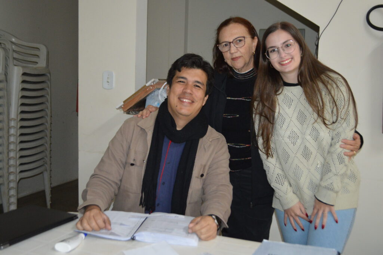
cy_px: 128
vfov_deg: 31.8
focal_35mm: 42
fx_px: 446
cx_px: 192
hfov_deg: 46.4
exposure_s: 1/60
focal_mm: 28
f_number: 4.5
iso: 1600
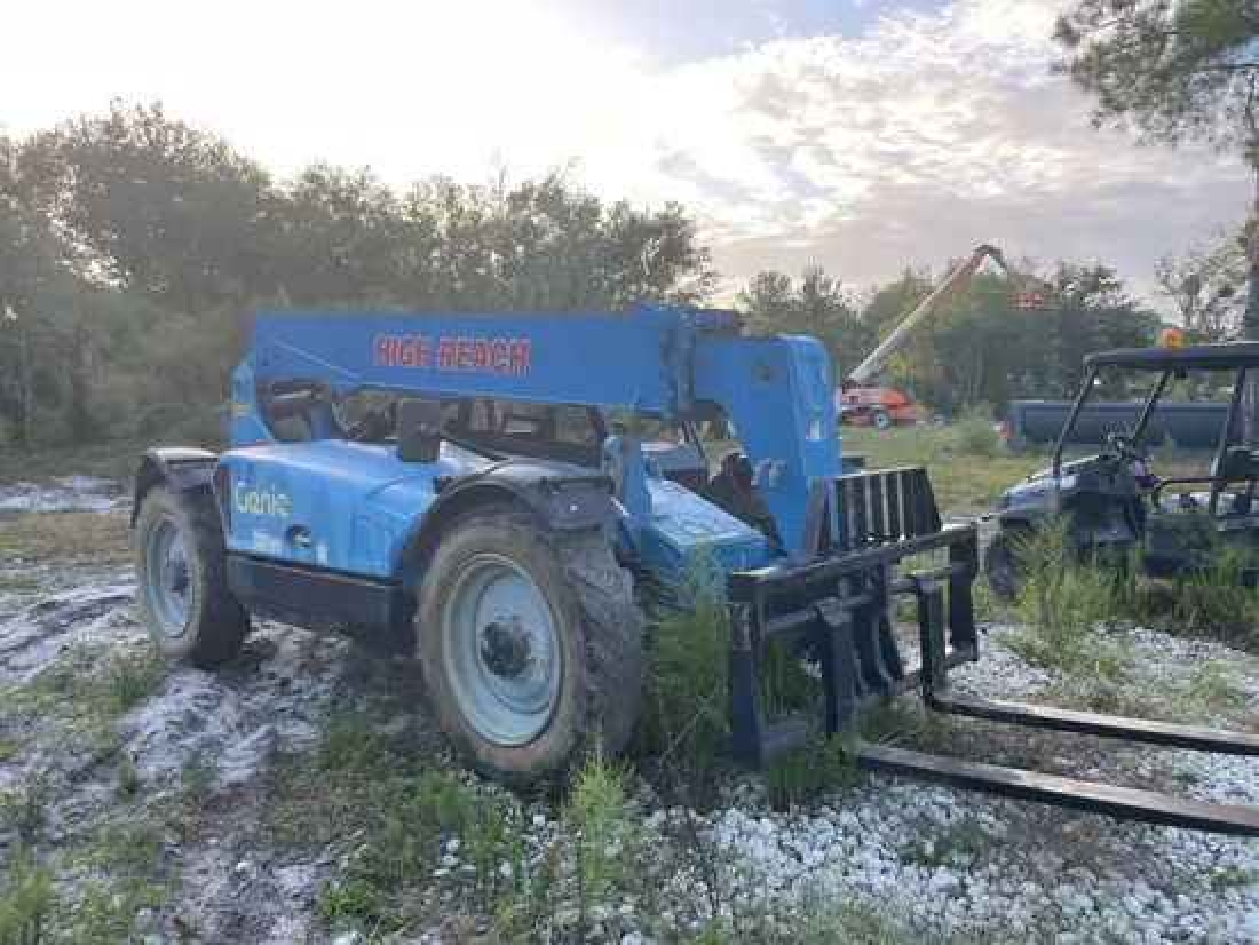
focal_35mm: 26
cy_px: 472
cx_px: 630
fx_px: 946
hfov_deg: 67.3
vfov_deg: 53.1
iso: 32
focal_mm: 4.2
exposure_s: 1/237
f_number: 1.6
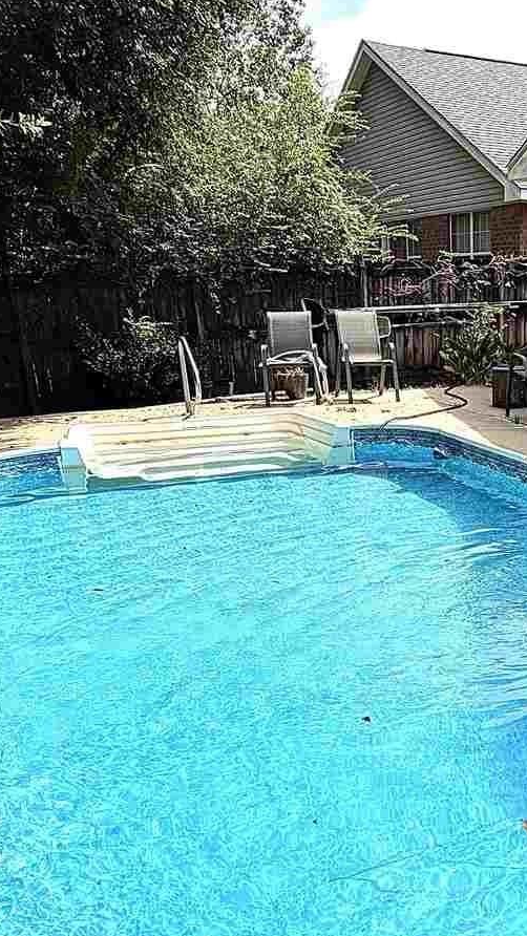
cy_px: 616
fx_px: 869
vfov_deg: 55.6
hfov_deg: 31.6
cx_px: 506
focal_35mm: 35
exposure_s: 1/770
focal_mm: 2.22
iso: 25
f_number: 2.2
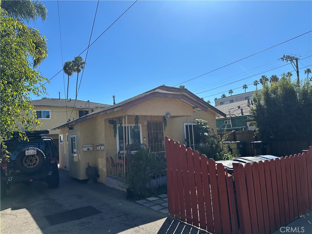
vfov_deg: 56.8
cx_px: 156
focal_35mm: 24
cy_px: 117
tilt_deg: +3.1
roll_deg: +3.9
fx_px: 216
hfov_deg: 71.6
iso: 80
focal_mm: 6.86
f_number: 1.78
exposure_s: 1/5263
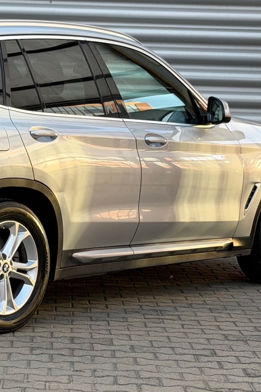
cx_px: 2
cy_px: 149
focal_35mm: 87
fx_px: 946
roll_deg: +0.3
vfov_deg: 23.3
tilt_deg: -2.8
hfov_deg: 15.4
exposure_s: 1/223
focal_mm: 6.76
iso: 50
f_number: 1.78
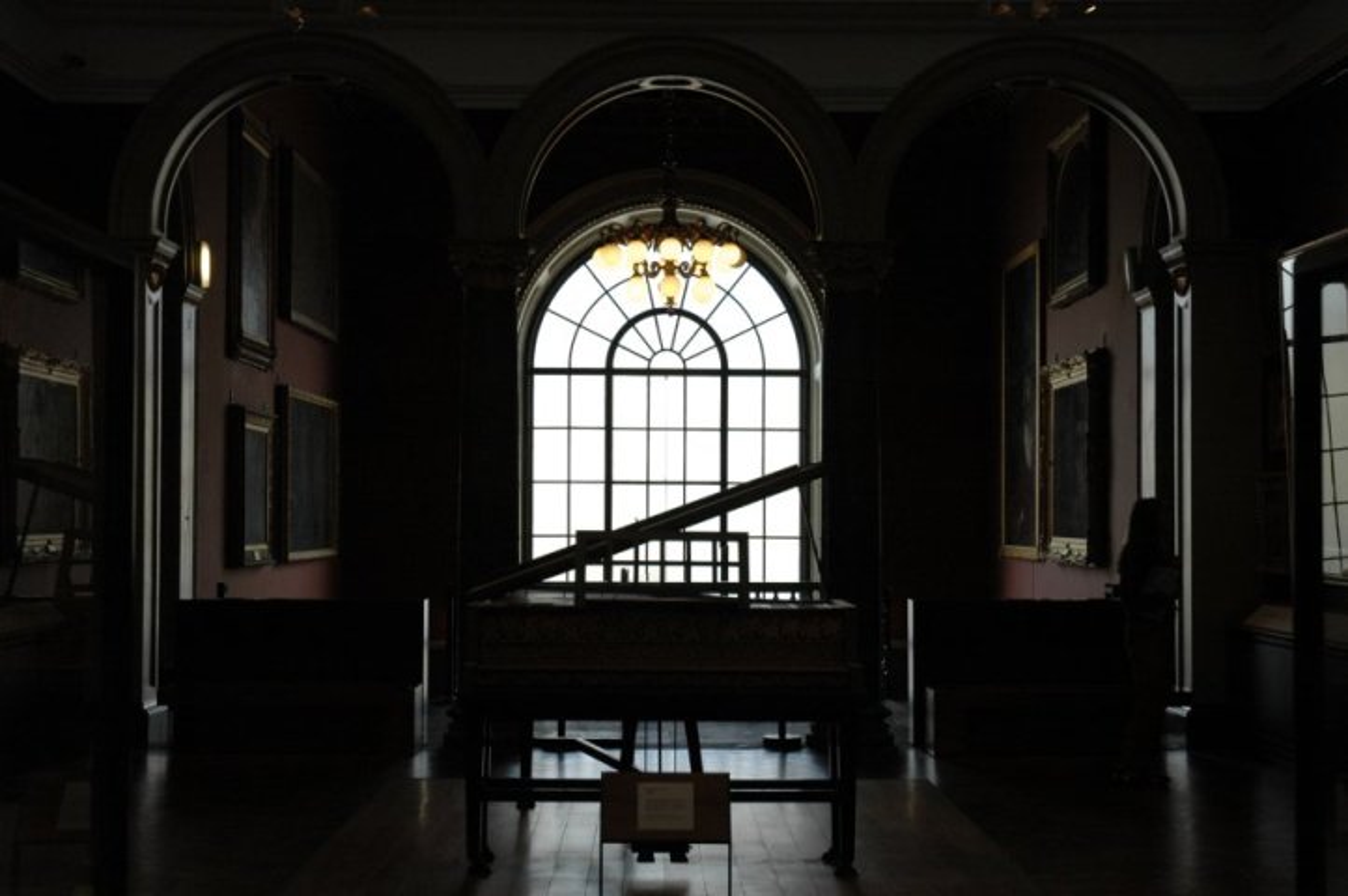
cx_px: 674
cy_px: 448
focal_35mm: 57
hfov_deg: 35.1
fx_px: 2132
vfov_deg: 23.7
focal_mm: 38
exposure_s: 1/125
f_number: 4.5
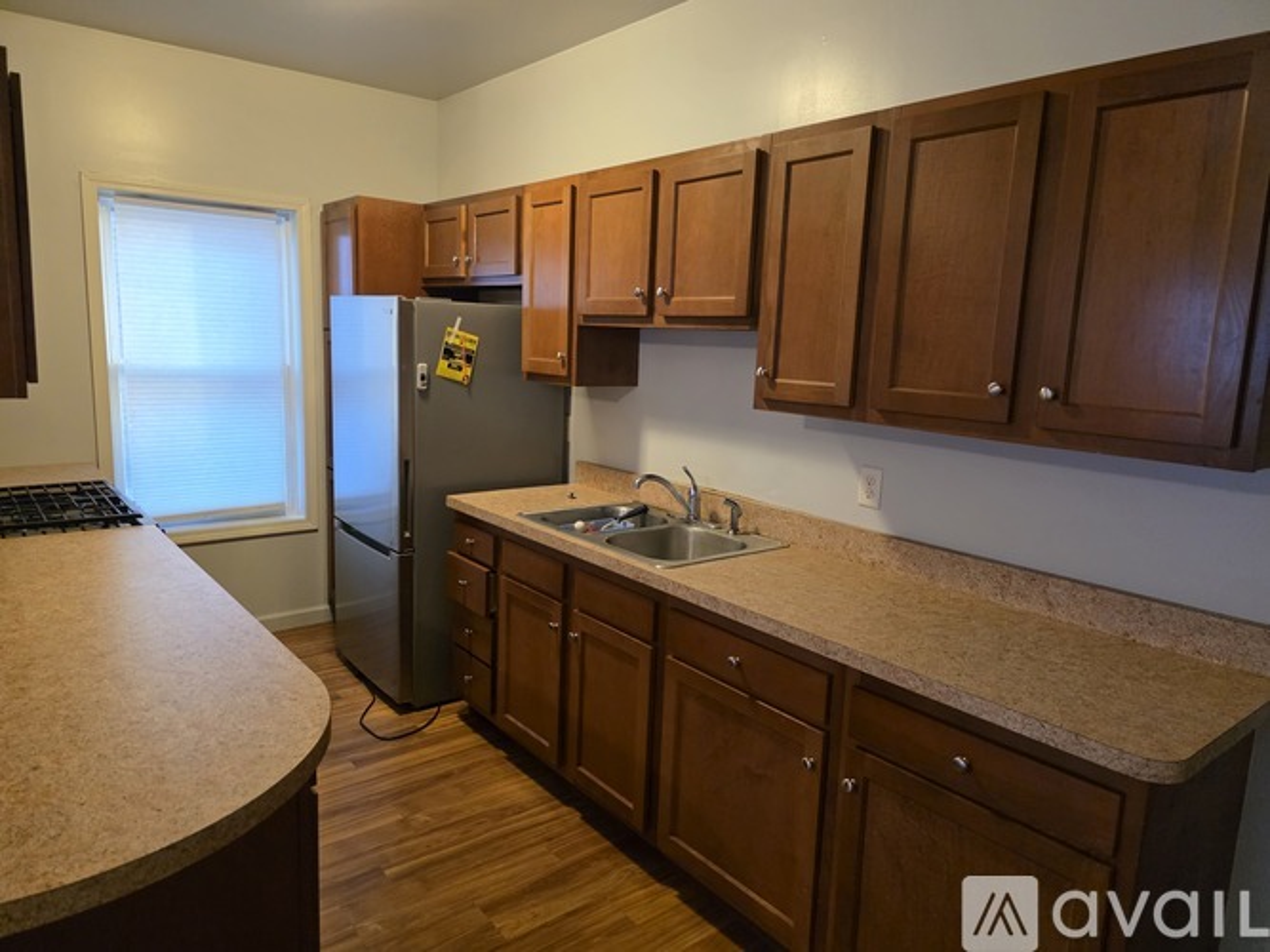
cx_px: 635
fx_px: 844
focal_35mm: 23
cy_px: 476
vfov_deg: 58.9
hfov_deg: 73.9
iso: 1000
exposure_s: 1/120
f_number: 1.7
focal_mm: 6.3
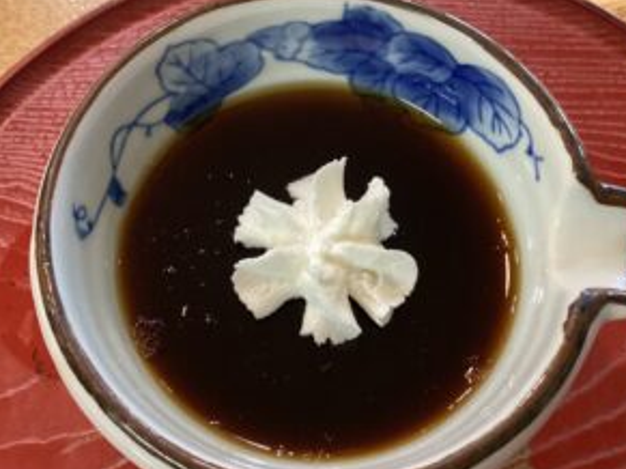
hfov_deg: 46.8
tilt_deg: -68.2
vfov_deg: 35.9
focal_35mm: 40
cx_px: 332
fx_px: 723
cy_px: 227
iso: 400
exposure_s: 1/33
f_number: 2.4
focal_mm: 3.3
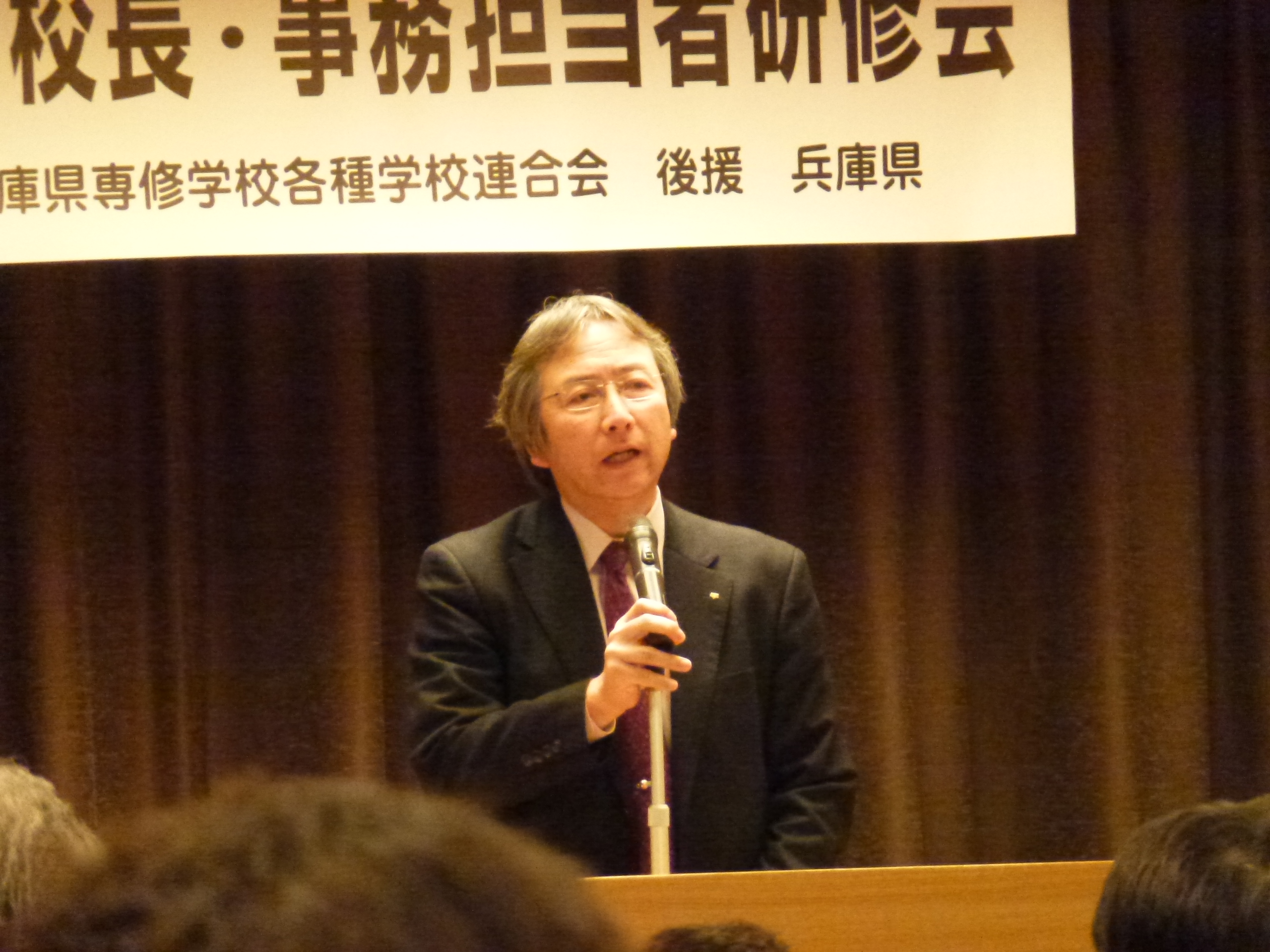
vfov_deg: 3.9
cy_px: 476
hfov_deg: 5.2
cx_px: 635
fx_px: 14088
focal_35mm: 384
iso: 1600
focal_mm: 68.8
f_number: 5.9
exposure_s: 1/15
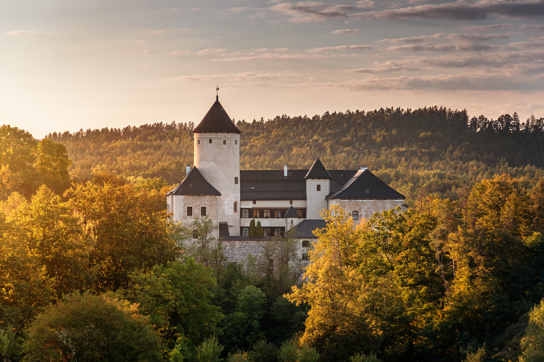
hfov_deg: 13.1
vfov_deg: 8.7
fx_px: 2372
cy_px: 181
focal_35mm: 157
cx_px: 272
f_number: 8
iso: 100
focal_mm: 105
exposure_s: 1/125
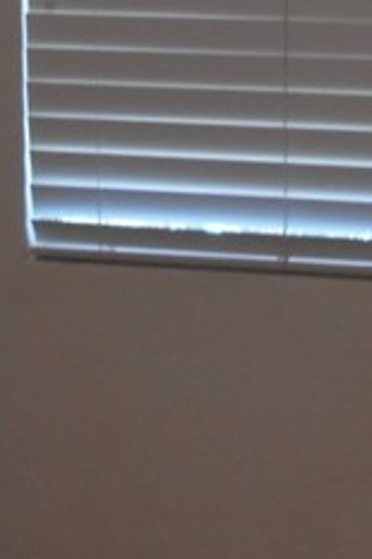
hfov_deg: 11.3
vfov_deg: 16.8
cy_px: -5
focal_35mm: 119
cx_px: -31
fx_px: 1847
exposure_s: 1/30
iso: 100
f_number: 3.2
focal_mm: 4.6
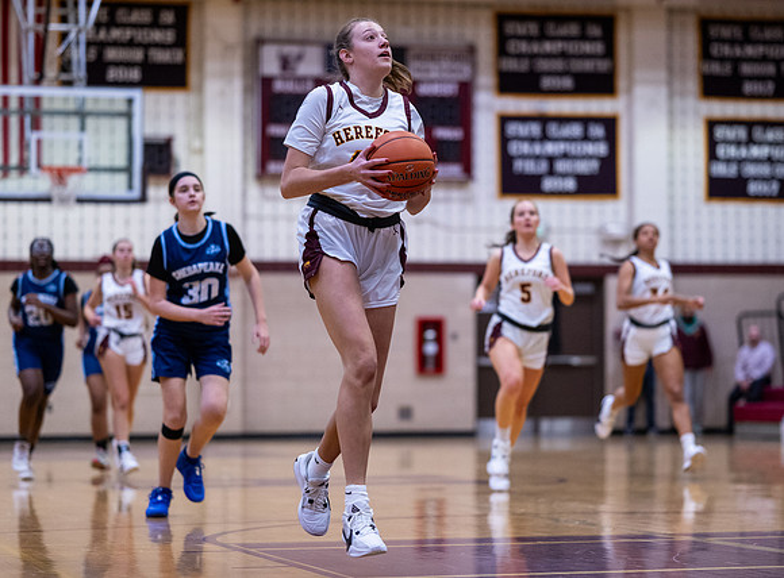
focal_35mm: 120
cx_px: 423
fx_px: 2696
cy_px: 293
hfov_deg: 16.5
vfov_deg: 12.2
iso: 1400
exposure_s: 1/1250
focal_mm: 85
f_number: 1.8
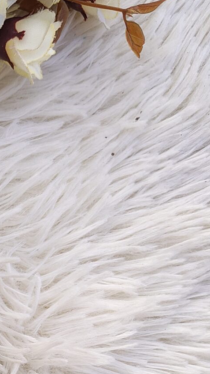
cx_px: -192
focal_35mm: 79
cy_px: 405
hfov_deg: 13.4
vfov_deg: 25.1
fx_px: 781
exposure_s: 1/183
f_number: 1.8
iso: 100
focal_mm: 5.56
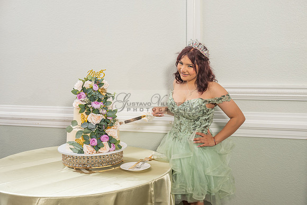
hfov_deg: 44.5
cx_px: 154
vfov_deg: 30.5
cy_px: 102
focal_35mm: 44
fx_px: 375
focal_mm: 44
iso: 500
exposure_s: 1/125
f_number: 4.5
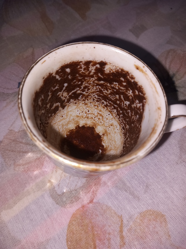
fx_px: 193
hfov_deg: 51.4
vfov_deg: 65.3
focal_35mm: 27
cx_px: 93
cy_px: 124
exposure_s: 1/100
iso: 25
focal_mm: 4
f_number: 1.8
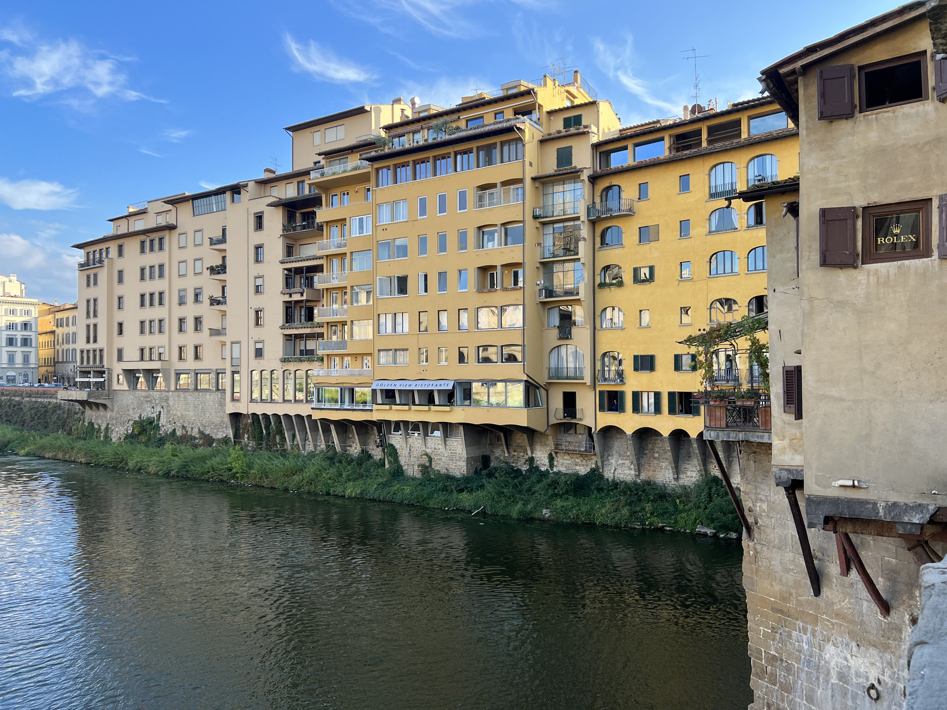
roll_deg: +1.1
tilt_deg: +2.1
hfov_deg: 67.3
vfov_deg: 53.1
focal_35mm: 26
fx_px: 711
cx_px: 474
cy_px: 355
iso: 50
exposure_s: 1/924
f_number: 1.5
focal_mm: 5.7
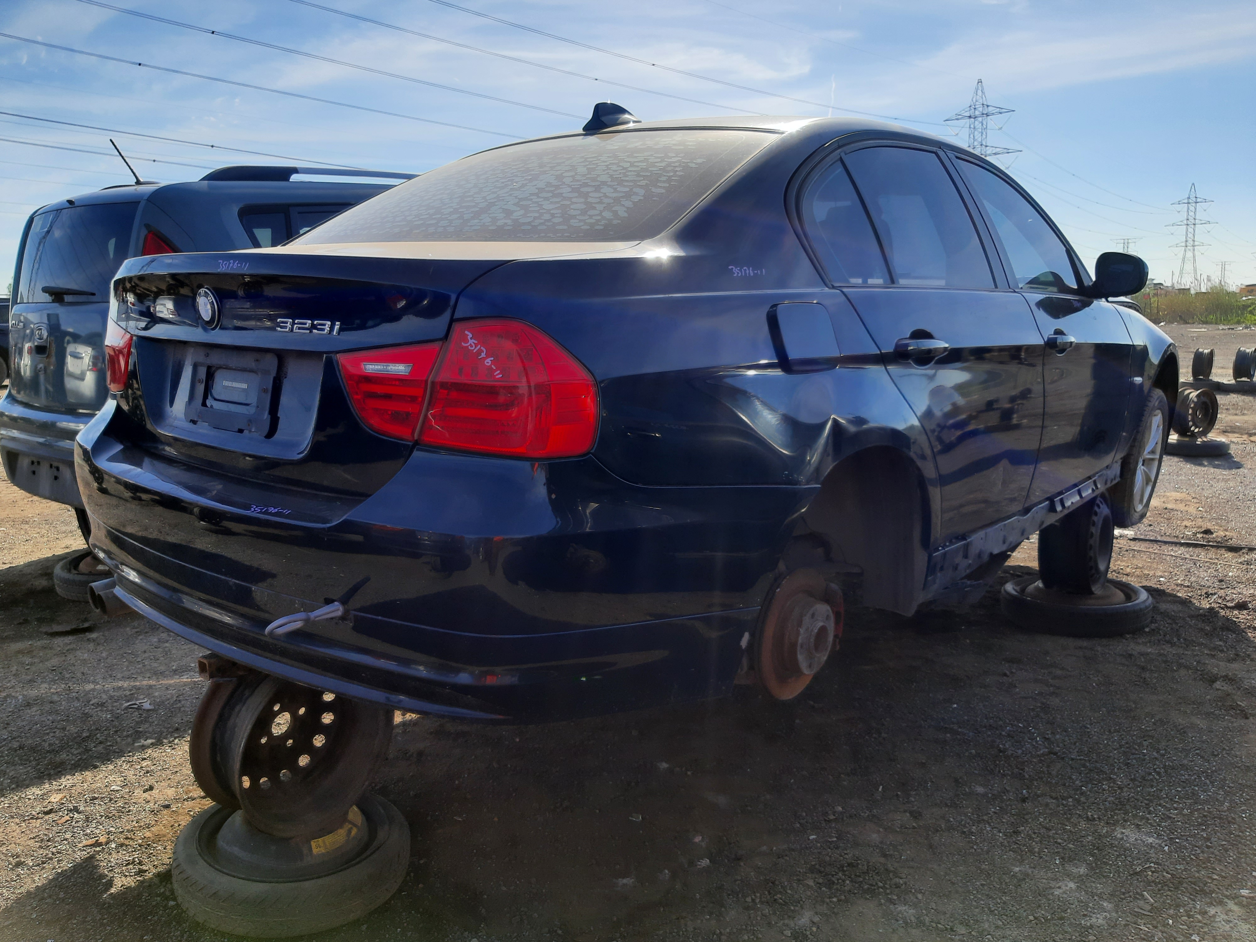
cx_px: 628
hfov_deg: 67.3
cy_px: 471
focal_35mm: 26
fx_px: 943
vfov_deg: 53.1
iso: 40
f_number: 1.7
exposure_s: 1/870
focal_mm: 3.92
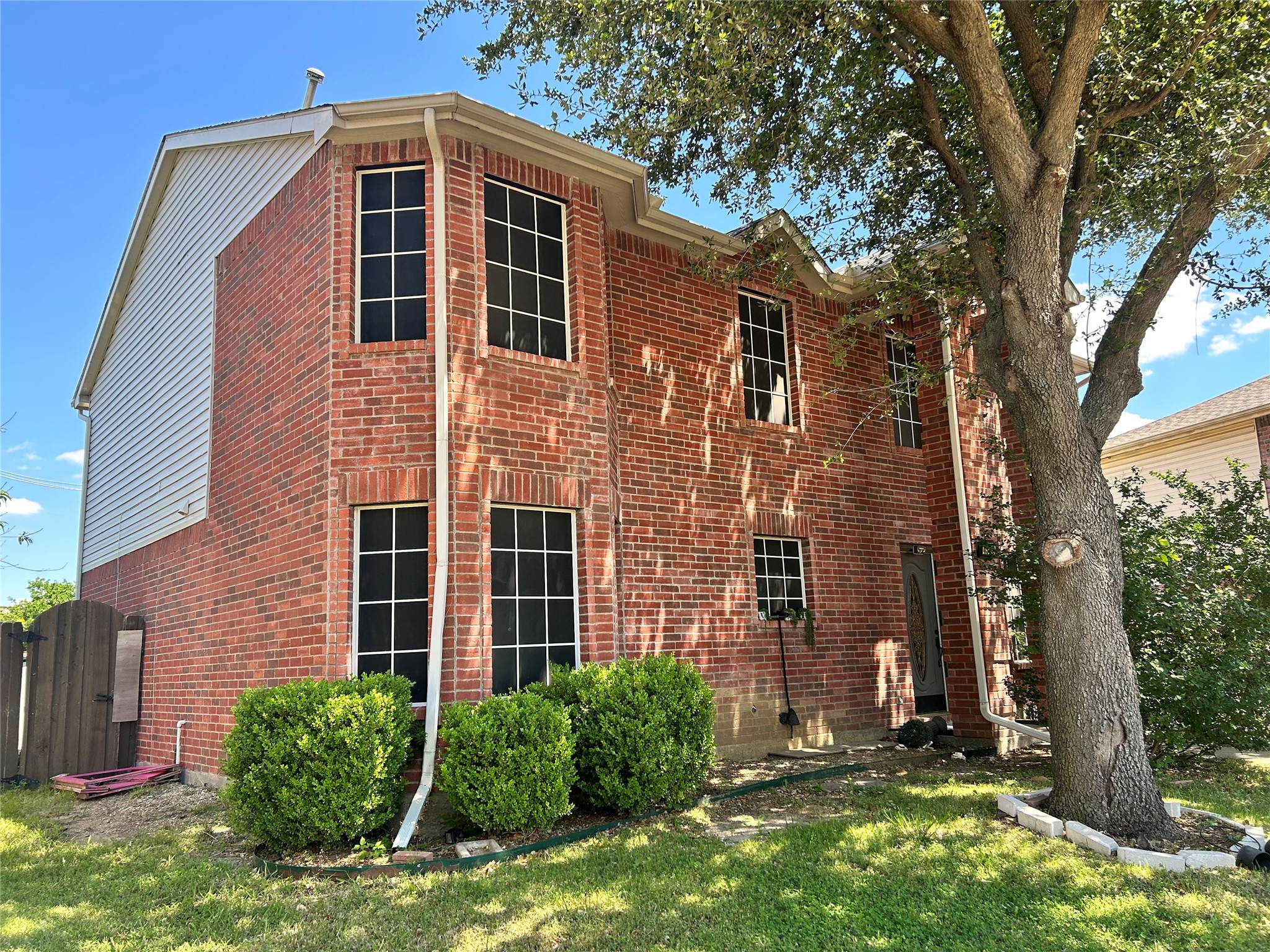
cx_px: 635
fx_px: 954
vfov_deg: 53.1
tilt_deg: +9.6
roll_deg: +2.8
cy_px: 476
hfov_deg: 67.3
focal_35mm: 26
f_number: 1.5
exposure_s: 1/588
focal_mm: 5.7
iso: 50
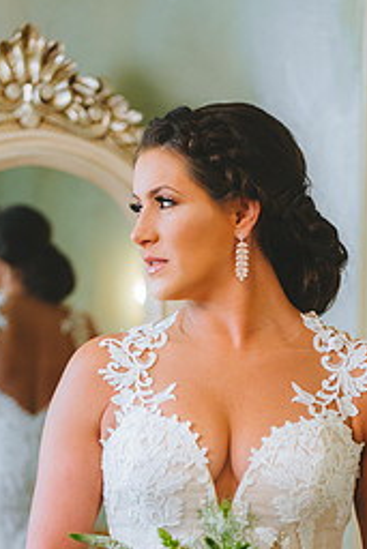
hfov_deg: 11.2
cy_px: 414
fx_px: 1878
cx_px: 172
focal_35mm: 123
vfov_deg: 16.6
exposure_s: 1/100
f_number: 2.8
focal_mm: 70
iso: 1000
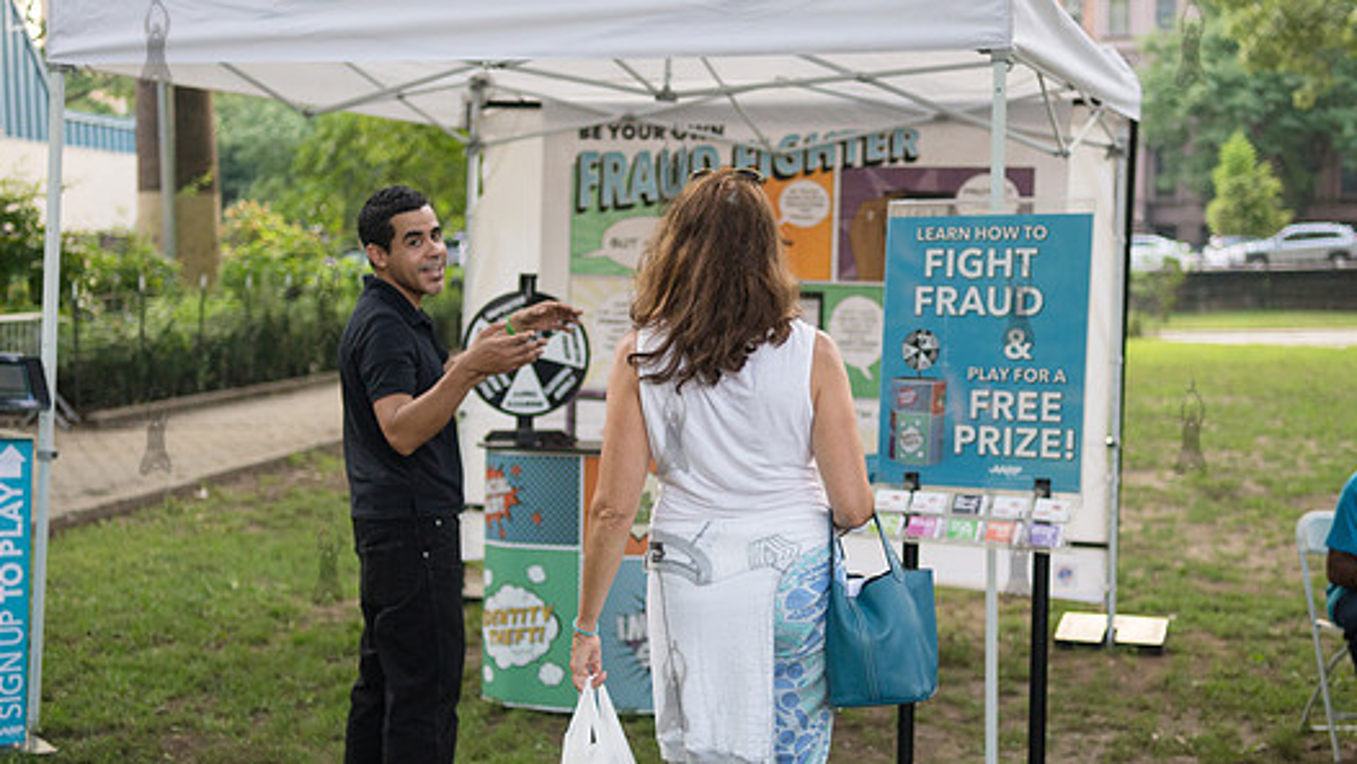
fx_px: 1835
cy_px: 429
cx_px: 721
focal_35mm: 51
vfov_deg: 23.5
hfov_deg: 40.6
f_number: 2
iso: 1250
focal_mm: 35
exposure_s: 1/1600
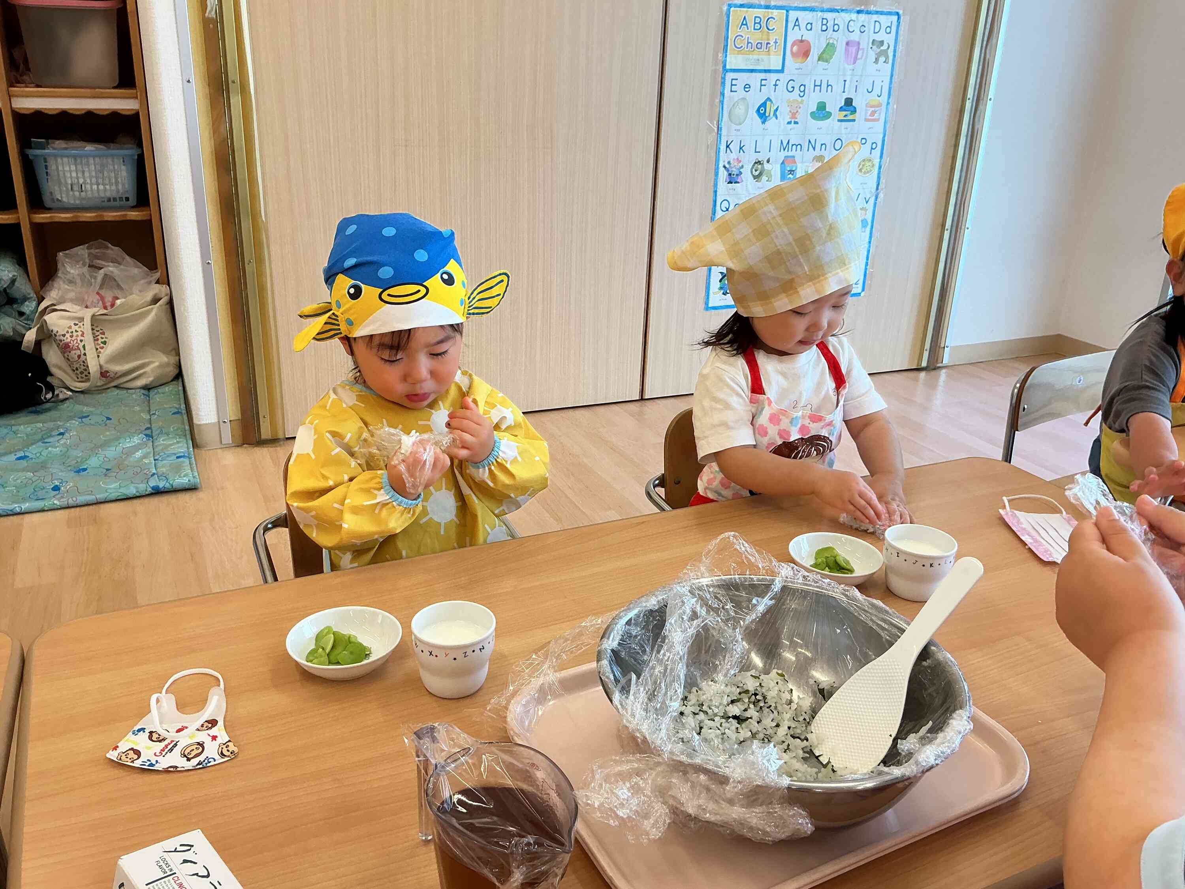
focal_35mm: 29
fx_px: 993
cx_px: 592
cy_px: 444
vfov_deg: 48.2
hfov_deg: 61.7
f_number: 1.8
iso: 25
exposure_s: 1/120
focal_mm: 3
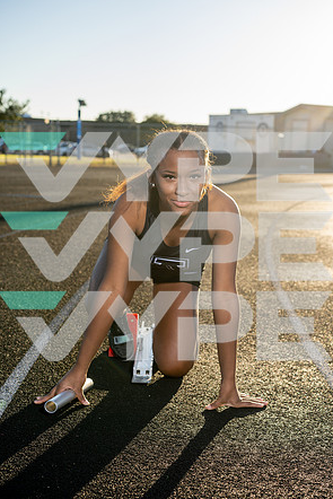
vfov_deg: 35.6
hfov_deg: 24.2
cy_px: 247
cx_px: 167
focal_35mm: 56
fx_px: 776
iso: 50
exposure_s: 1/250
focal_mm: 55
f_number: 5
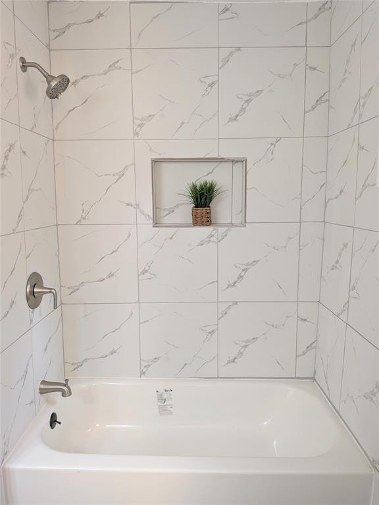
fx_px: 350
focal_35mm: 24
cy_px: 252
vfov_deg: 71.6
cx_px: 190
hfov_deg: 56.8
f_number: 1.7
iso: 63
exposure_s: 1/24
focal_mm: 4.53
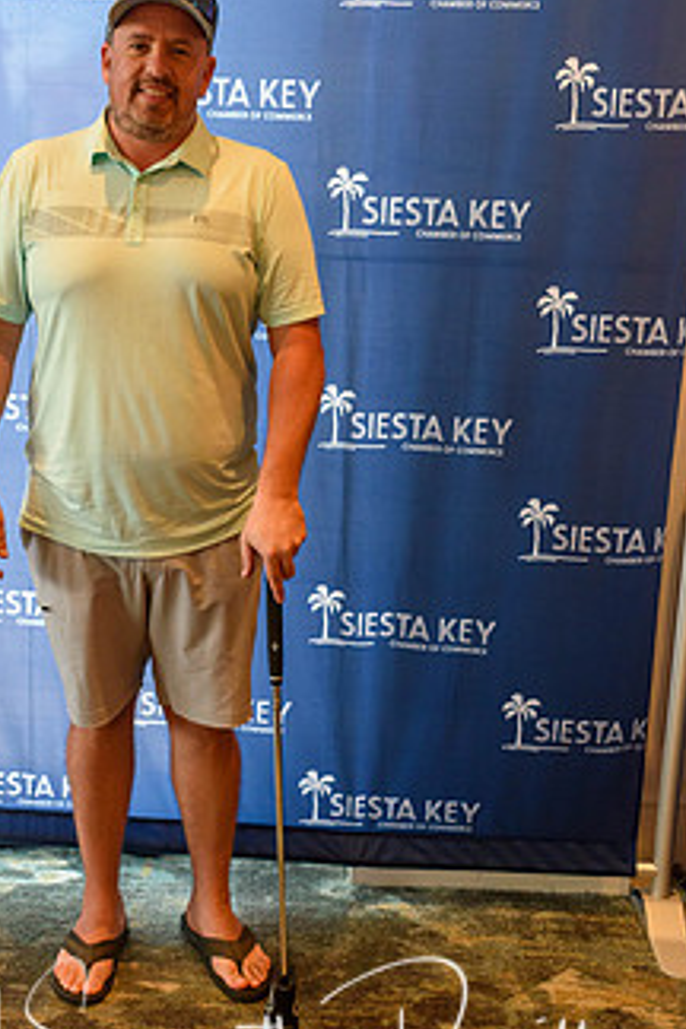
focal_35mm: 50
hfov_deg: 26.9
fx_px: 1429
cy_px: 499
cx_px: 235
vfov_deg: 39.6
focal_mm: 24
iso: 800
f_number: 3.8
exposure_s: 1/60
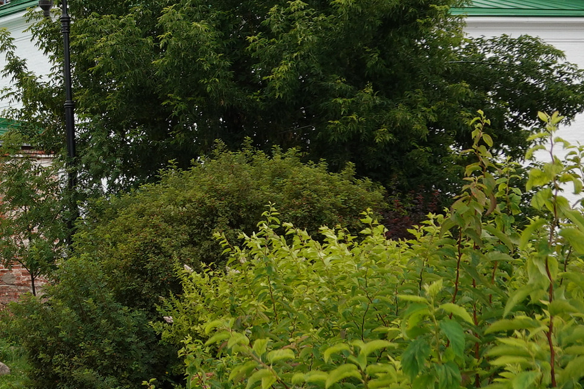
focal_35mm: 96
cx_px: -201
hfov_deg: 19.4
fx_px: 1557
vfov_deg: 14.0
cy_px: 1
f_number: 3.5
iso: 100
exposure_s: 1/640
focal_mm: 12.76
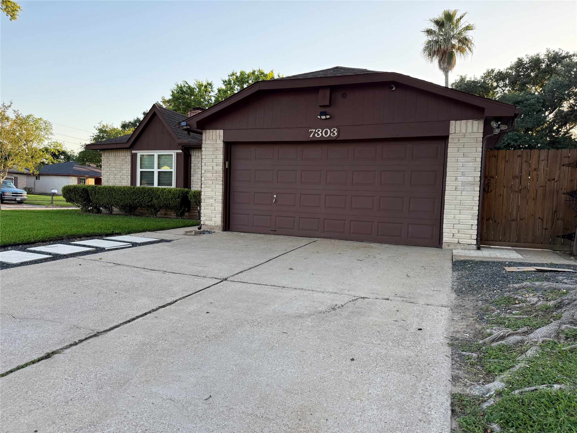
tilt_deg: -2.2
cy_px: 216
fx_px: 400
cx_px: 288
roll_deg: -2.1
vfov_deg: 56.8
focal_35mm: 24
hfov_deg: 71.6
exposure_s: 1/476
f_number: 1.78
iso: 100
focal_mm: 6.76
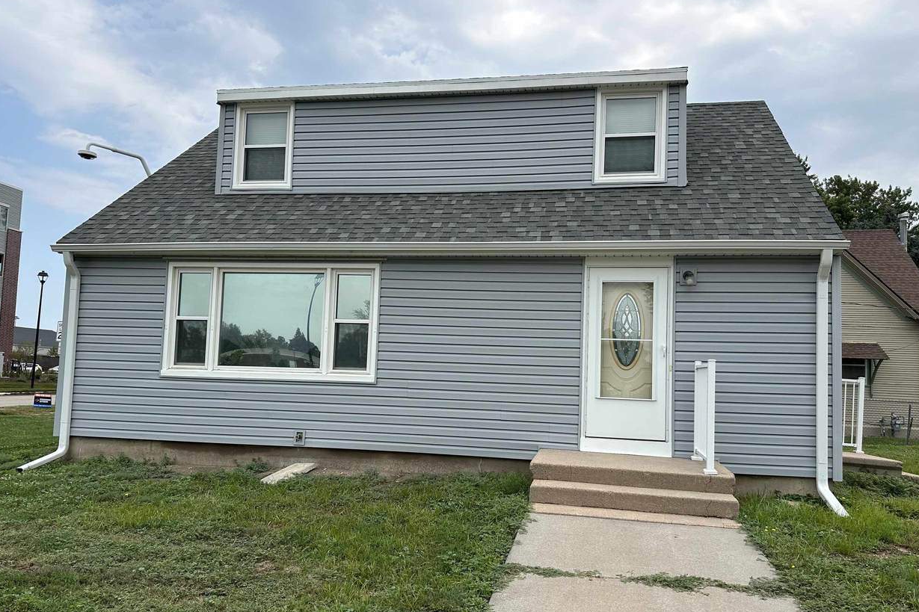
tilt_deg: +3.9
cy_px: 341
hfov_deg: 69.4
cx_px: 471
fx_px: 664
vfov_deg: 49.4
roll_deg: -2.2
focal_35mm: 26
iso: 80
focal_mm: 6.86
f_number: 1.78
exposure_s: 1/3155
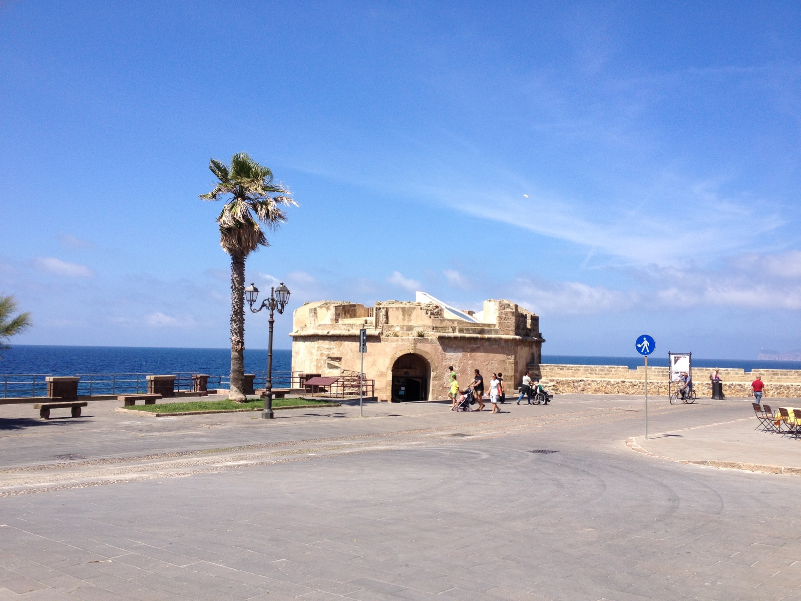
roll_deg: -0.7
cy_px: 300
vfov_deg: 40.7
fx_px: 810
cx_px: 400
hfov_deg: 52.6
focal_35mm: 35
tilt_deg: +1.1
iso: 50
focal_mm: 4.28
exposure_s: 1/1783
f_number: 2.4
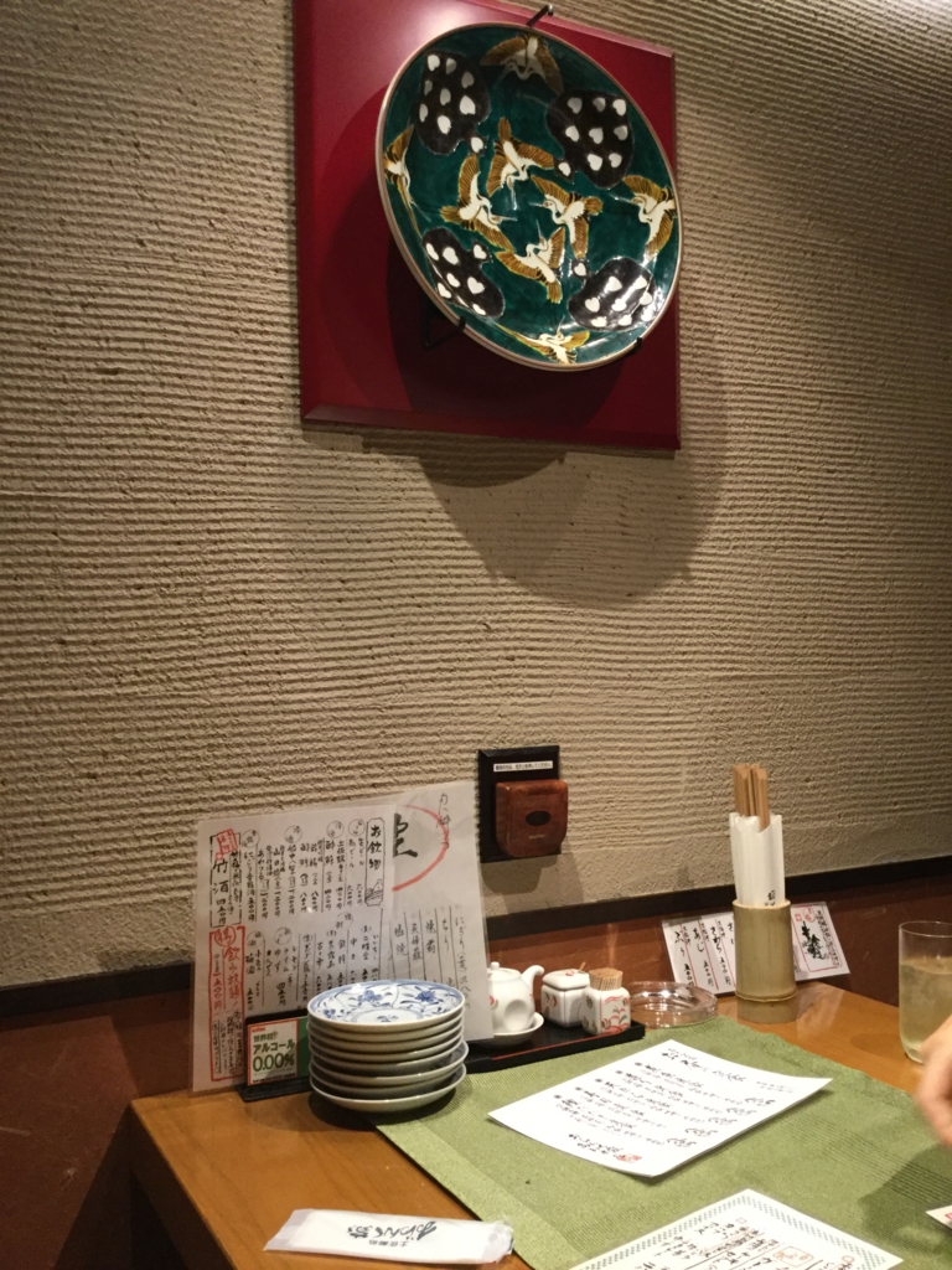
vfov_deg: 58.4
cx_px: 476
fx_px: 1137
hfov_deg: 45.4
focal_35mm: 31
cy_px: 635
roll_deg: +0.5
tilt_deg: +2.2
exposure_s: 1/30
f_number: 2.4
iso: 160
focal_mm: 3.3
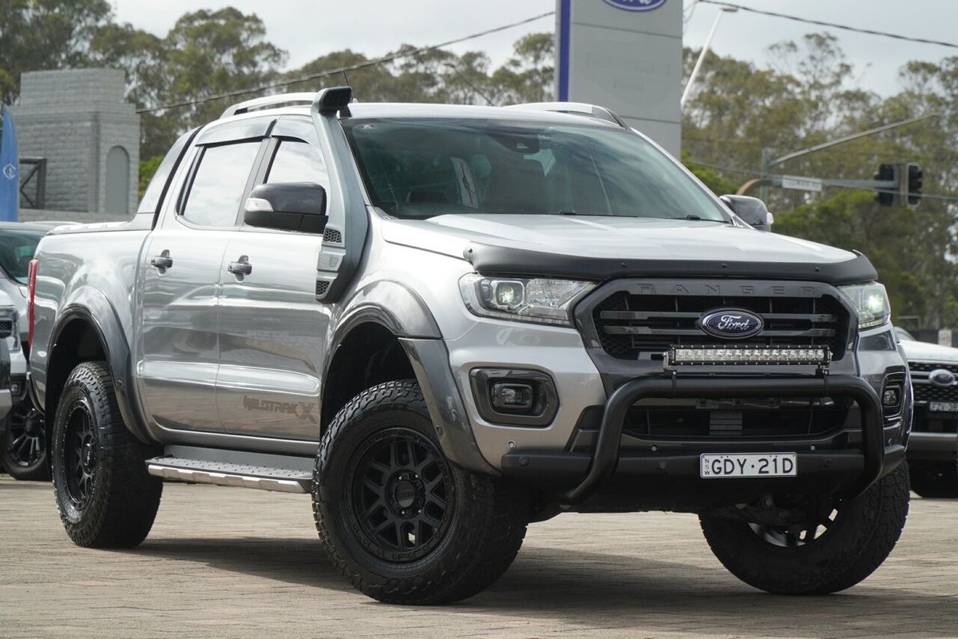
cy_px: 320
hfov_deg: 15.5
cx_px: 479
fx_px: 3512
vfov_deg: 10.4
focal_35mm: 132
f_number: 7.1
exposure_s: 1/1000
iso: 800
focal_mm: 88
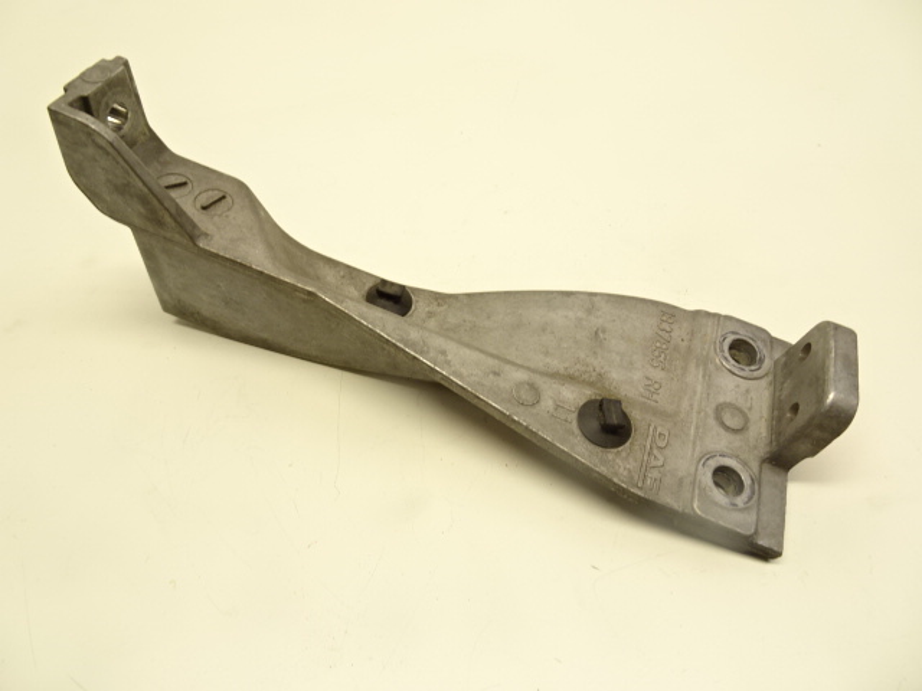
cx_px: 461
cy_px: 346
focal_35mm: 24
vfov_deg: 56.8
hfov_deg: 71.6
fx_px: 639
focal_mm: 4.1
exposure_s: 1/40
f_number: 3.5
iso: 80
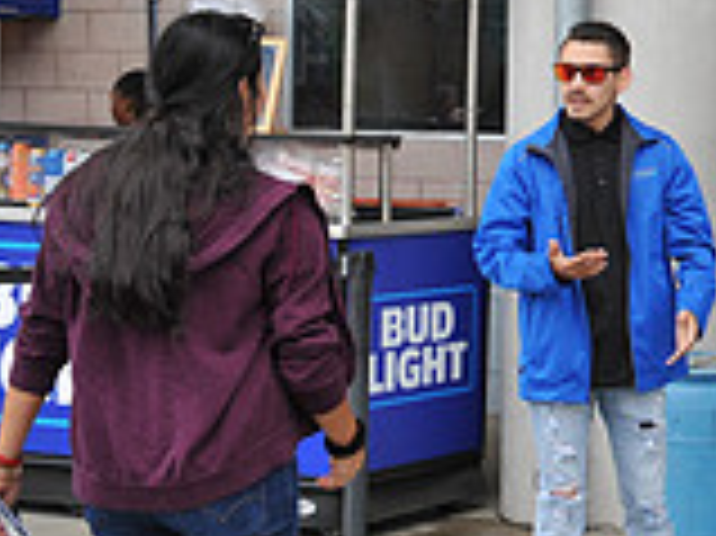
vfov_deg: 12.4
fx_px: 2460
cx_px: 1162
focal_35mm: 119
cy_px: 140
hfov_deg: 15.0
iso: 200
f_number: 5
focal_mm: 34
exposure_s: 1/200
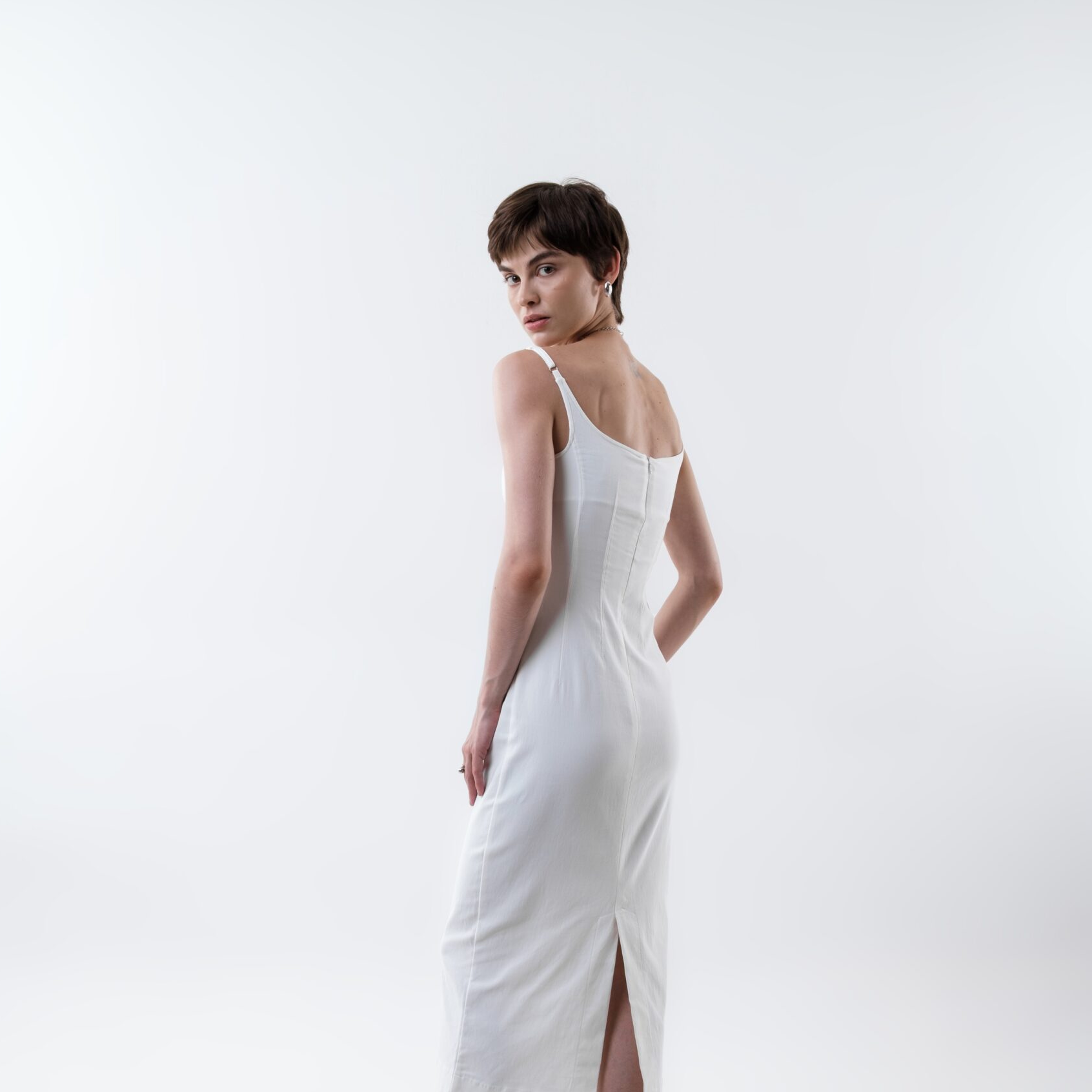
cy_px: 711
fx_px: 1606
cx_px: 542
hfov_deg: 37.6
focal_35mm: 45
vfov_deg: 37.2
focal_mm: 23
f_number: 13
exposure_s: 1/125
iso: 80
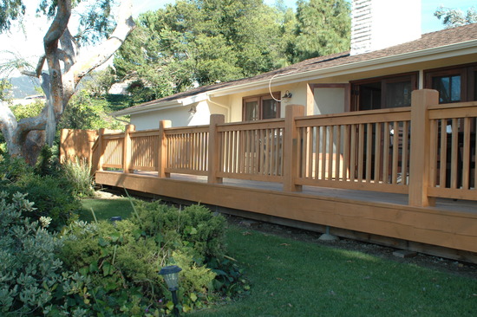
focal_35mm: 42
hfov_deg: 46.4
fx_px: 556
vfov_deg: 31.9
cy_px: 158
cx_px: 238
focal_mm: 28
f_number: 6.3
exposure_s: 1/160
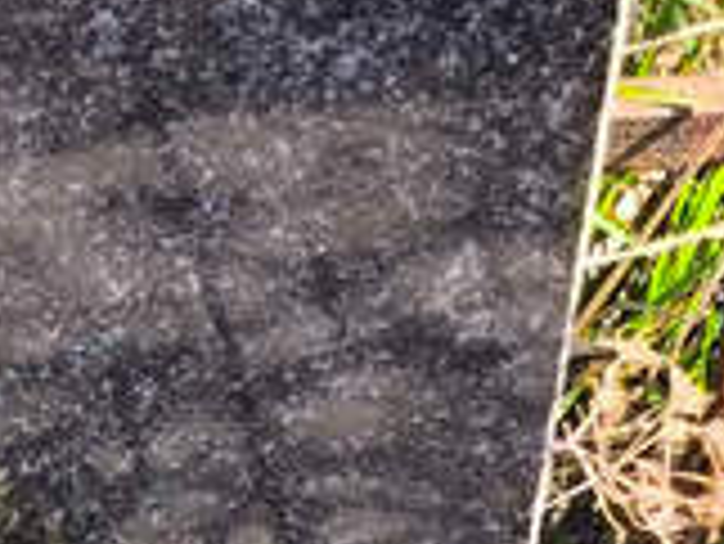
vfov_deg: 5.8
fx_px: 5191
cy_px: 1245
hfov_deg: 7.7
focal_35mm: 248
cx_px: -672
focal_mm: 4.71
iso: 50
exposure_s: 1/250
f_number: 1.7
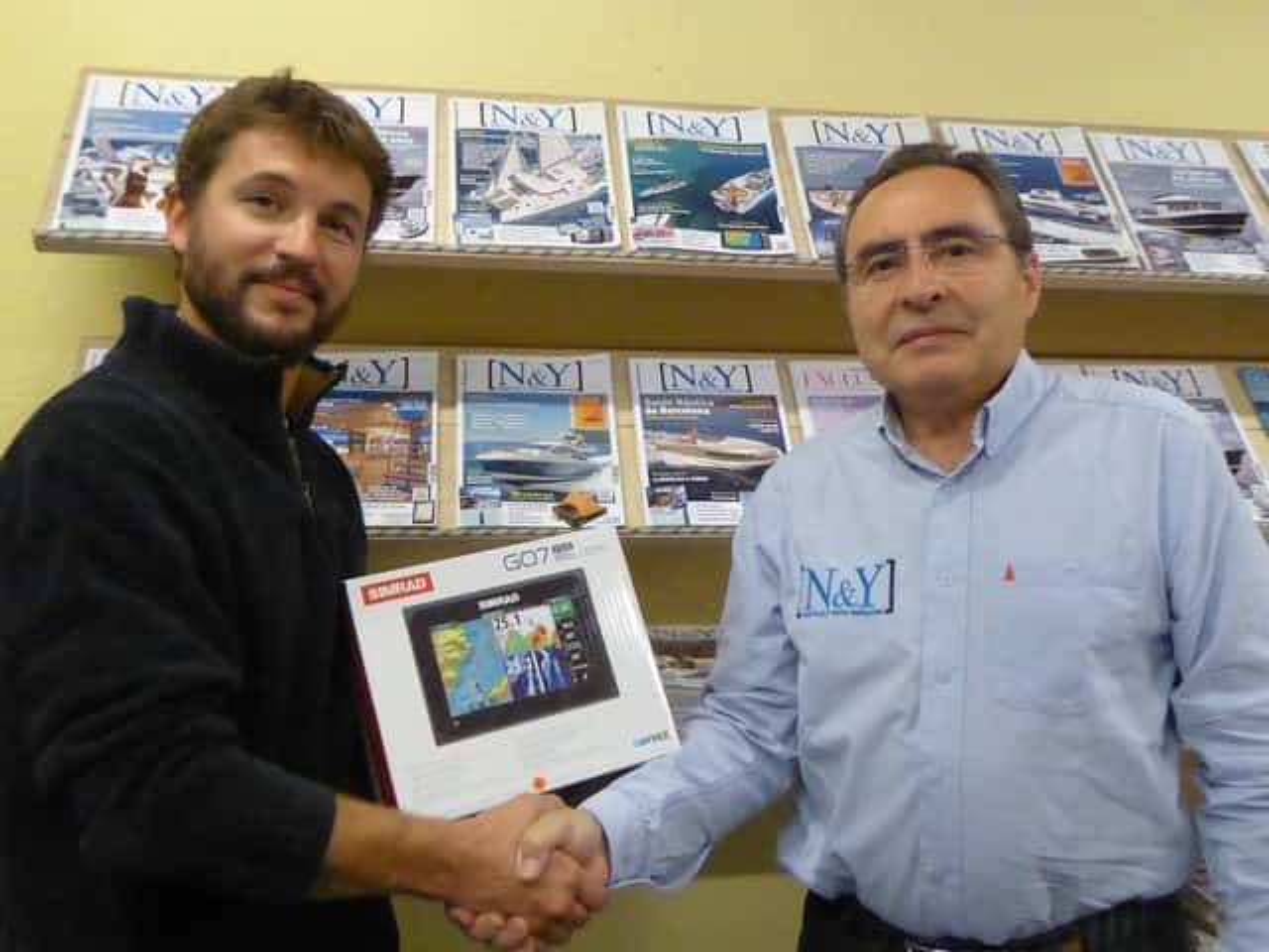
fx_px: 1246
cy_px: 476
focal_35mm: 34
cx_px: 634
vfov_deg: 41.8
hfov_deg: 54.0
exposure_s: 1/80
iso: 1600
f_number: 3.6
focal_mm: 5.8
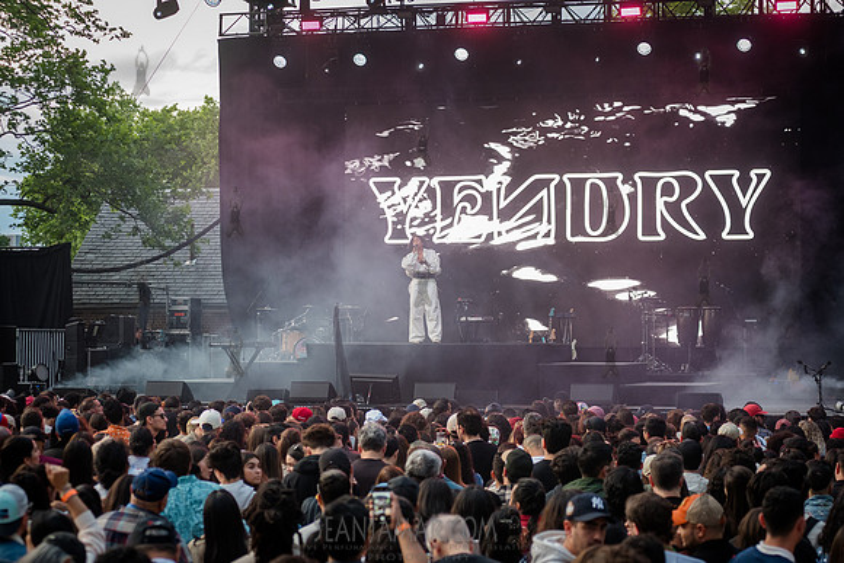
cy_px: 282
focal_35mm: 81
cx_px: 422
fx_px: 1903
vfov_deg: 16.8
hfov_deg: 25.0
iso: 2500
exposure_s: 1/640
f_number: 4
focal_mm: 80
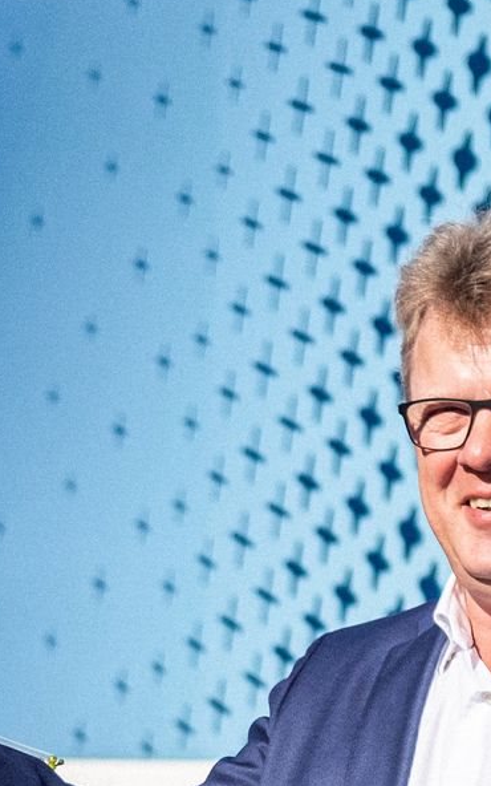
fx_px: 3126
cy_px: 690
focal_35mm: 146
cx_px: -28
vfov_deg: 14.2
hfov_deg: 8.9
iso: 400
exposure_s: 1/7000
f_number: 2
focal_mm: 35
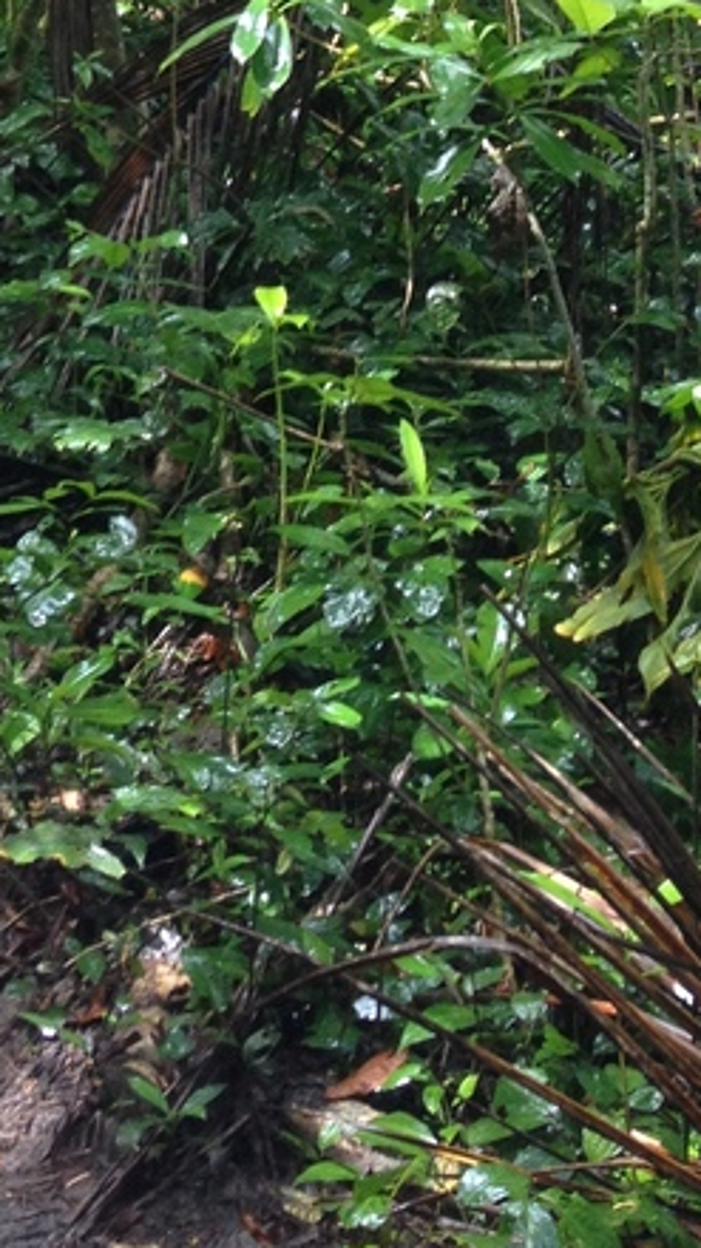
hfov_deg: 11.1
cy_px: -207
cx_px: -380
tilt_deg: -3.2
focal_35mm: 104
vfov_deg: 19.5
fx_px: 3442
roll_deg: +0.1
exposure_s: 1/60
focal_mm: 4.28
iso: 64
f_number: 2.4
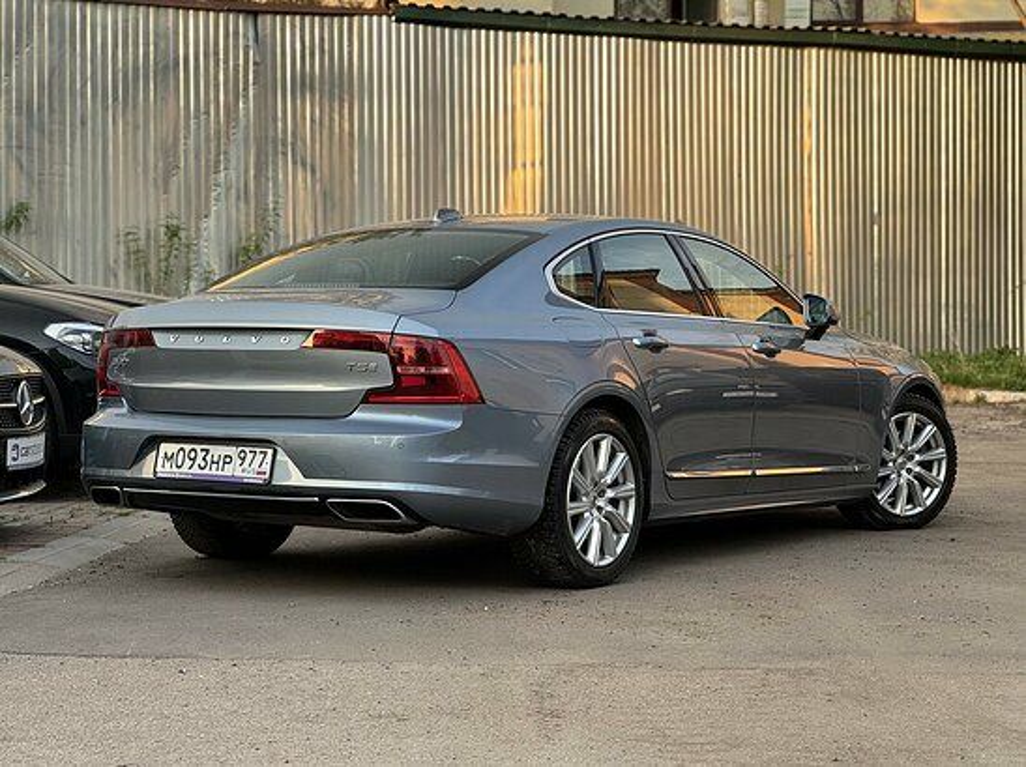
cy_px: 384
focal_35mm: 77
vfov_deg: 19.1
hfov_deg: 25.4
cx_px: 513
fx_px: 2280
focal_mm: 9
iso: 100
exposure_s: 1/99
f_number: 2.8
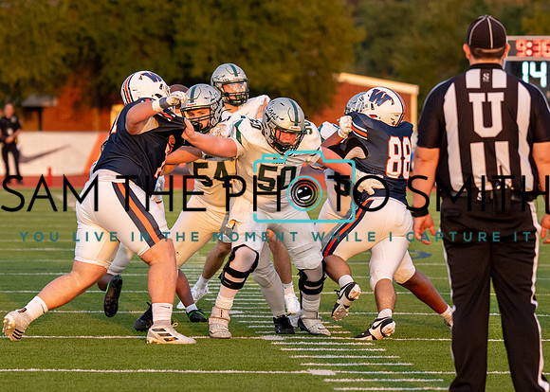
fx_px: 5408
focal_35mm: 346
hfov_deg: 5.8
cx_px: 258
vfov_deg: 4.2
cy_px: 154
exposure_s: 1/2500
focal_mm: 124
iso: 640
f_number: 2.8
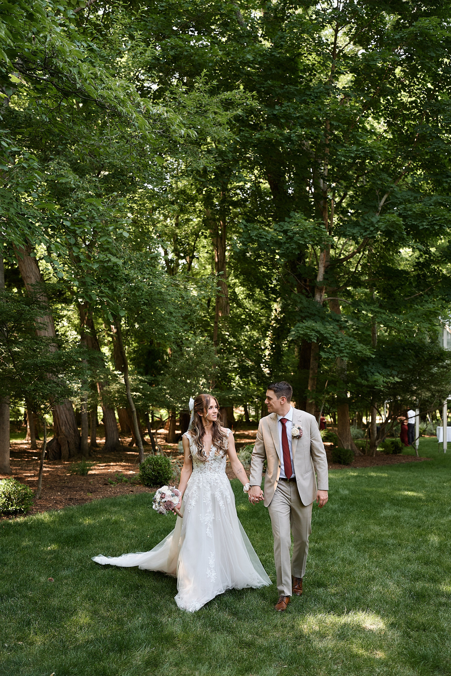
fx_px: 676
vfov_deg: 53.1
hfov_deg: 36.9
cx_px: 226
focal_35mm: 36
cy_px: 338
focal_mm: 36
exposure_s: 1/400
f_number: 2.8
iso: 500
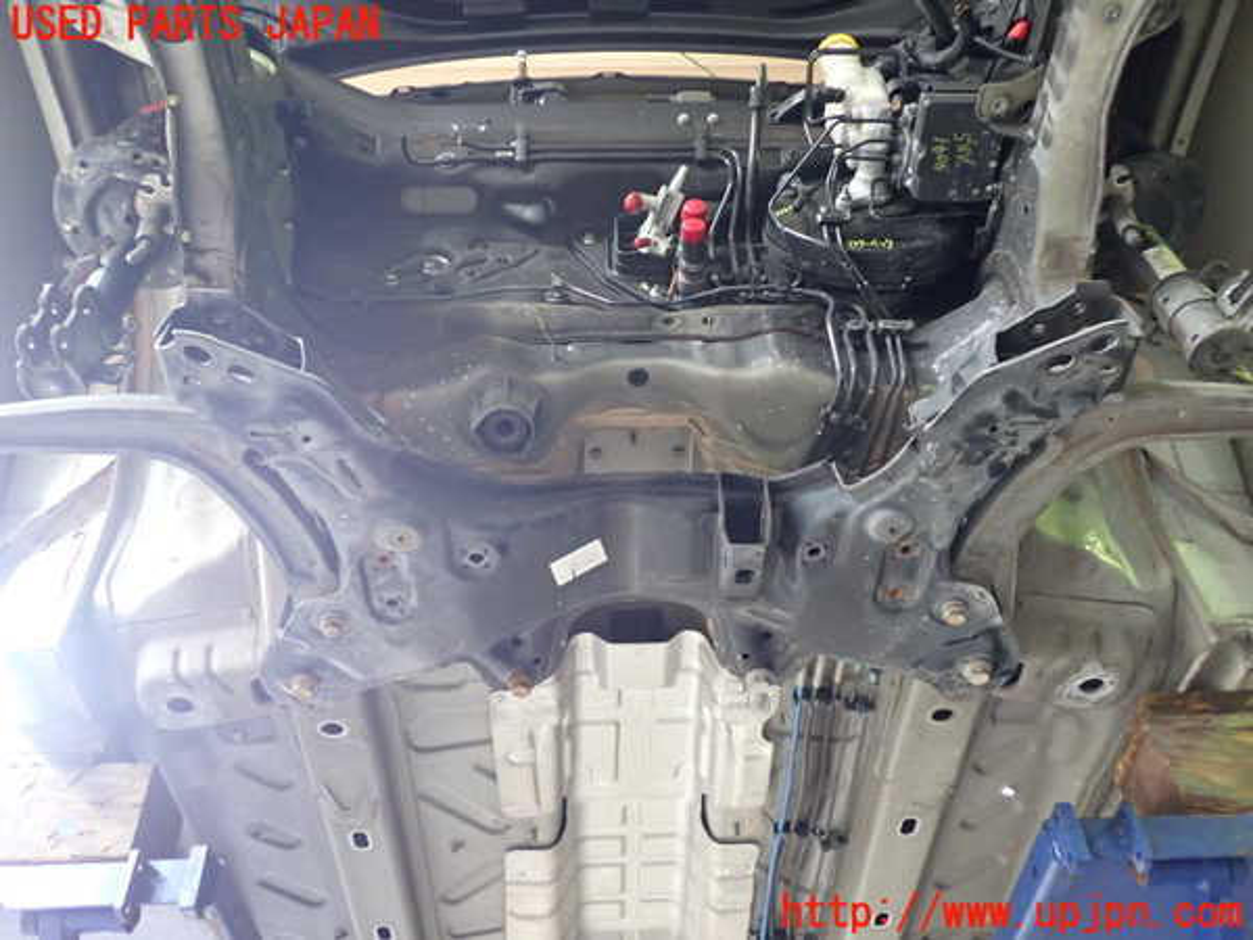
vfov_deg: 44.2
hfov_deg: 56.8
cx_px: 626
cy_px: 470
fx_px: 1158
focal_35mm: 32
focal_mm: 5.79
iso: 500
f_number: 2.4
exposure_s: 1/40
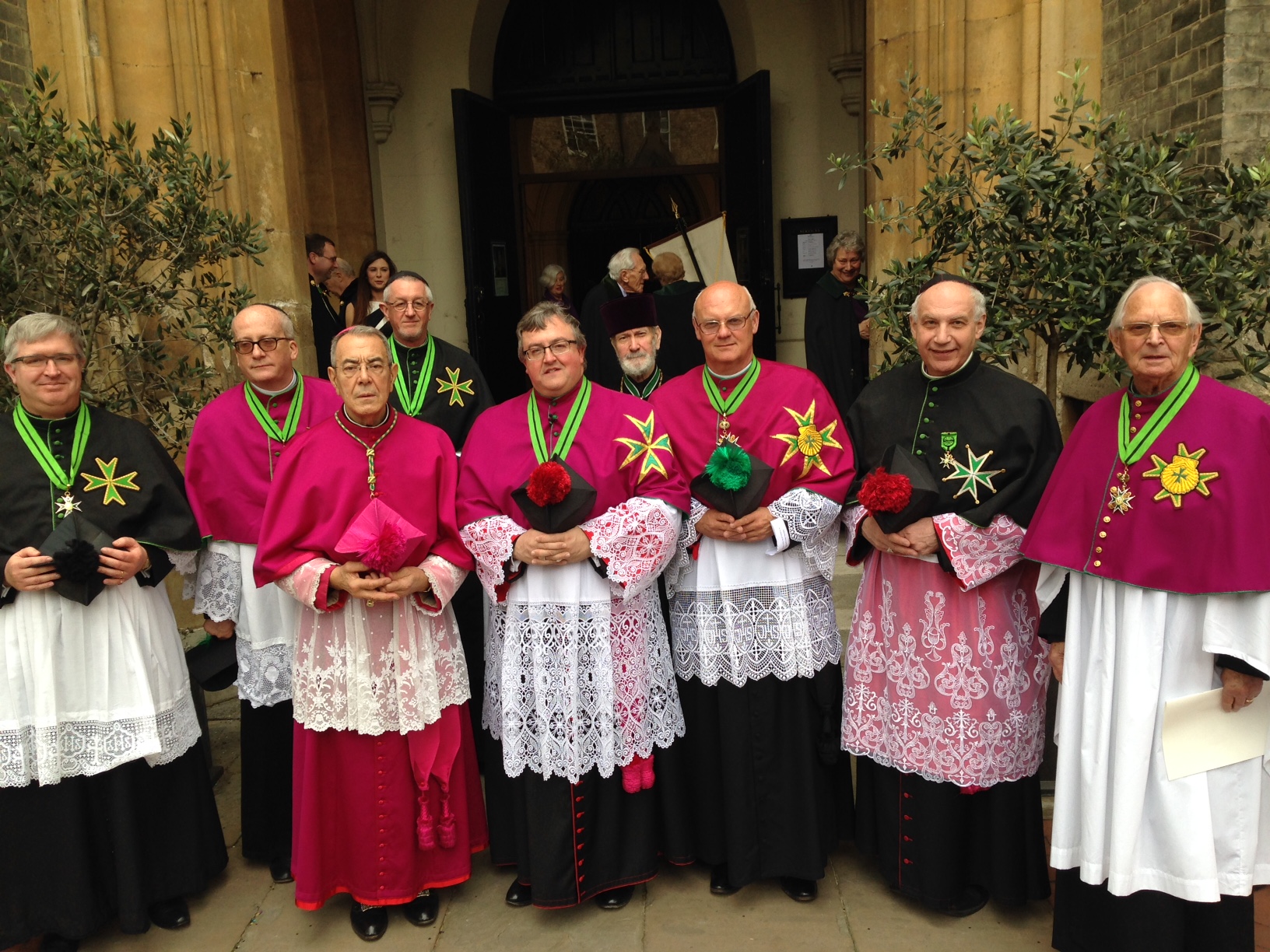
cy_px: 476
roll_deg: +3.7
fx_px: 1211
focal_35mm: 33
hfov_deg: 55.4
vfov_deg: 42.9
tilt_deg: -9.3
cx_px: 635
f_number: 2.4
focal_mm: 4.12
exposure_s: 1/165
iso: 50
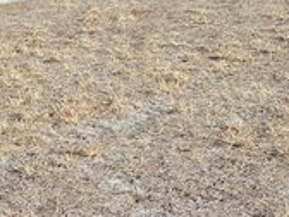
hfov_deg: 15.4
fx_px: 1069
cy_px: -143
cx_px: 155
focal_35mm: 128
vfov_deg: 11.0
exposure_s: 1/800
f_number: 2.9
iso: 80
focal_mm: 5.7
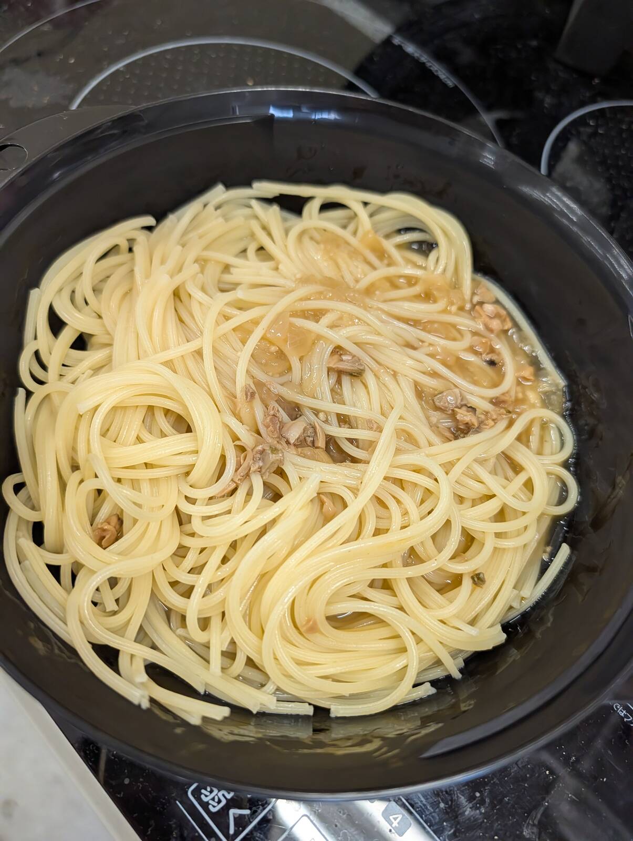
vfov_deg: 71.5
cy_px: 420
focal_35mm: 24
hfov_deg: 56.9
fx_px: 584
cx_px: 316
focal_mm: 6.9
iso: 843
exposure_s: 1/589
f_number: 1.68
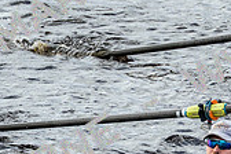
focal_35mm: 2070
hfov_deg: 1.0
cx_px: 351
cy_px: 97
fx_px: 13281
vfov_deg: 0.7
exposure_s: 1/1250
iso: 800
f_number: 6.3
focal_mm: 600
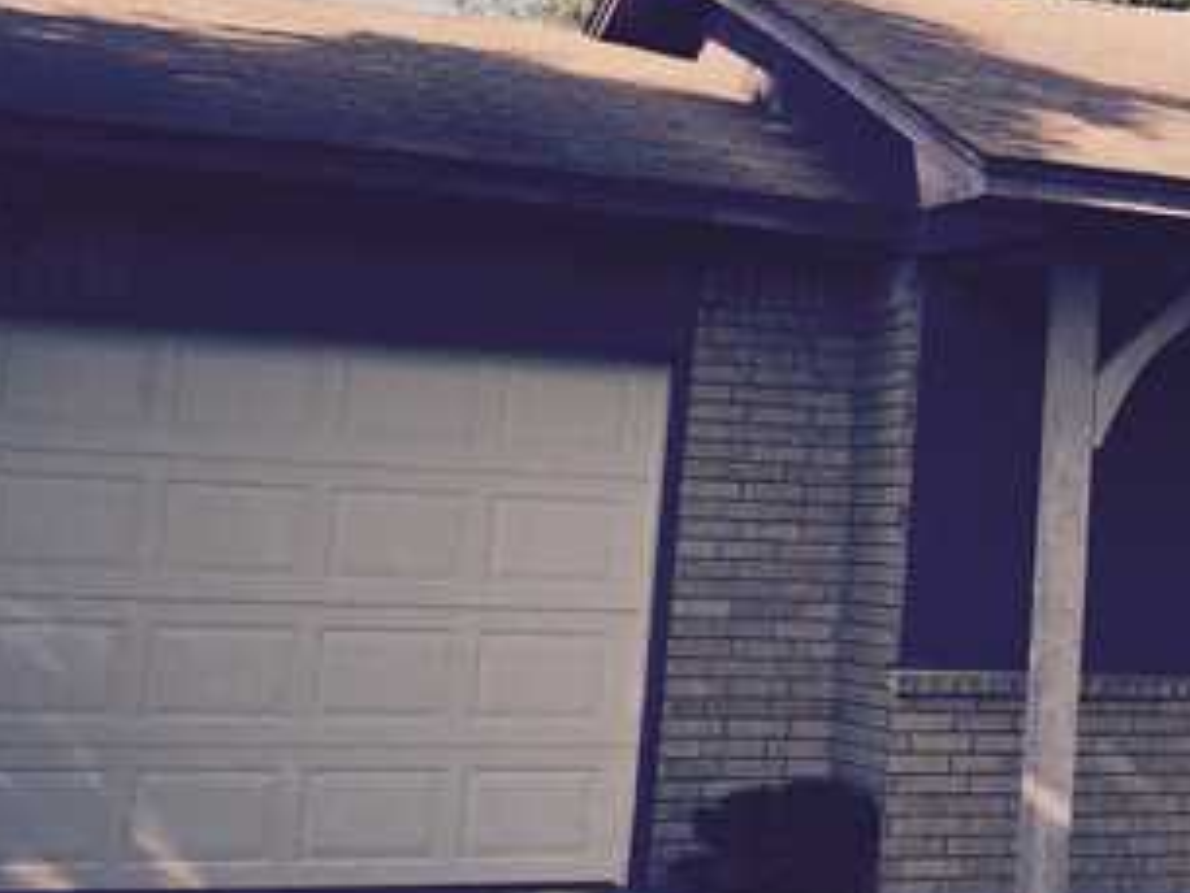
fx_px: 2614
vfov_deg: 19.2
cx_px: 1416
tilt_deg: +7.9
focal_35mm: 76
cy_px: 187
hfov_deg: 23.5
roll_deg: -2.2
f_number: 2.2
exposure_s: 1/1130
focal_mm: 4.15
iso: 32
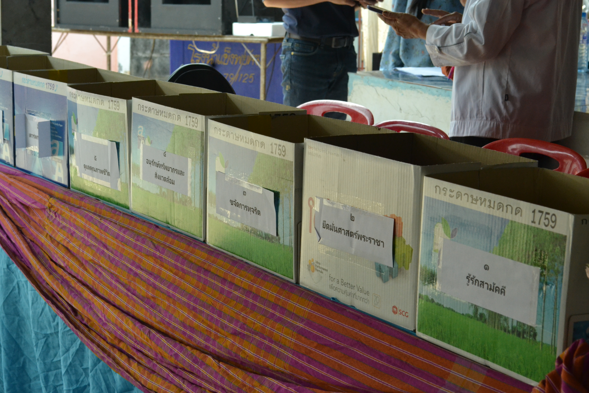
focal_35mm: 82
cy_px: 196
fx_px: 1350
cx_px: 294
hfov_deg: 24.6
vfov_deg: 16.6
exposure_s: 1/320
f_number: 9
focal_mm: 55
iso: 1600
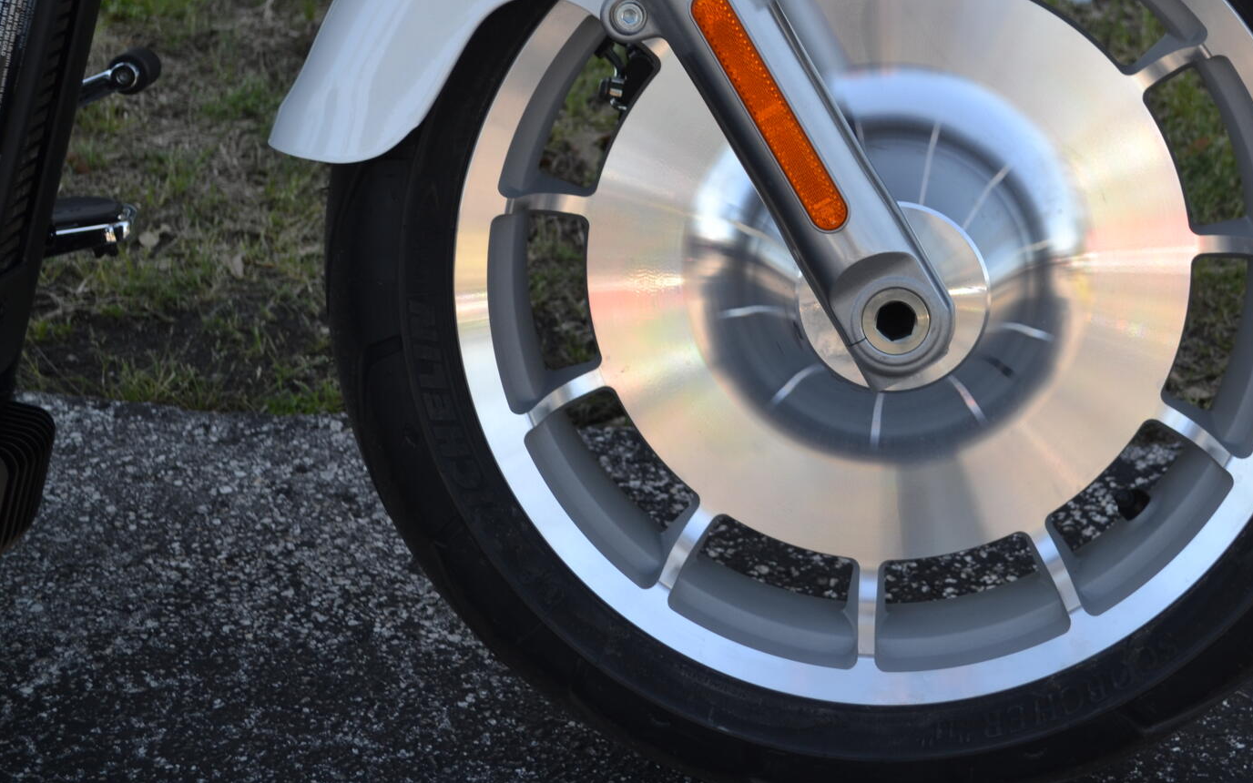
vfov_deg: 16.7
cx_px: 894
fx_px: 2655
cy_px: 205
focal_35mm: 78
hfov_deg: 26.3
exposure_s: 1/160
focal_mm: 35
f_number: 5.6
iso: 100
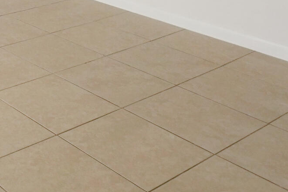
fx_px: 472
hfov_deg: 27.2
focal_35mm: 59
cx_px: -106
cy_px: -47
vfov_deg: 21.2
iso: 400
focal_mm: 13
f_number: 3.5
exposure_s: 1/250
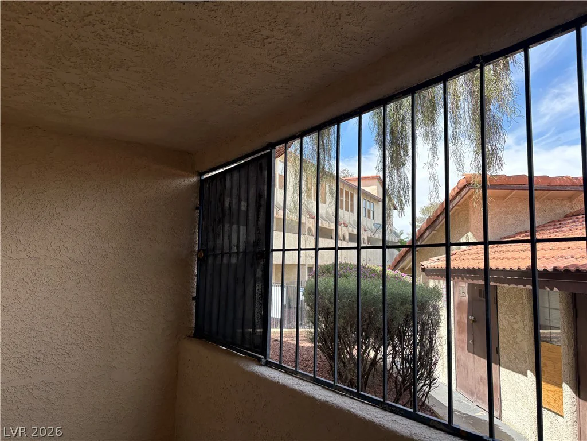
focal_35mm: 26
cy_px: 220
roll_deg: +1.8
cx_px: 294
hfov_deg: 67.3
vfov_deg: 53.1
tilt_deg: +3.3
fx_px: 441
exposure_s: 1/895
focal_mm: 5.96
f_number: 1.6
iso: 50
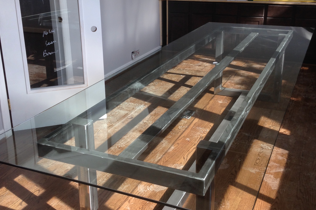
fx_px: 404
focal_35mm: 46
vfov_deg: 29.2
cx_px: 158
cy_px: 83
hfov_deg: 42.7
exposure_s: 1/123
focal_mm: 4.12
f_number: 2.4
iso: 50
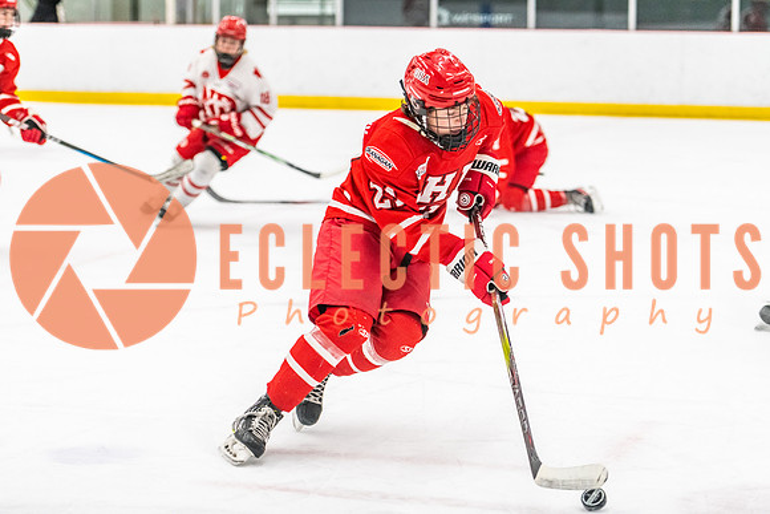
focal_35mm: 103
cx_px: 365
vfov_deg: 13.3
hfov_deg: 19.8
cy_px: 244
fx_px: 2205
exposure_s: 1/800
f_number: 2.8
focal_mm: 98
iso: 4000
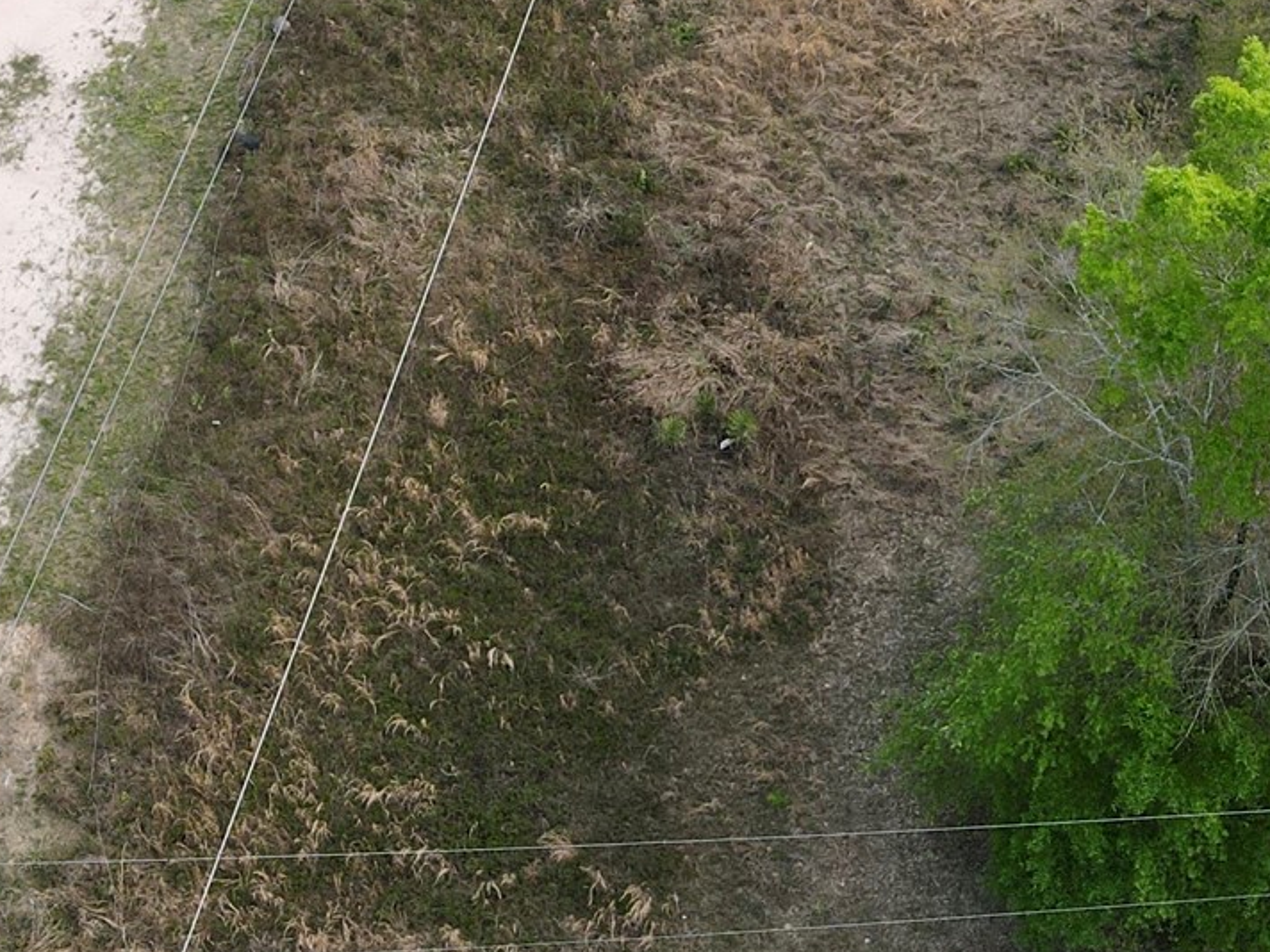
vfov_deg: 21.2
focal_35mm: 69
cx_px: 687
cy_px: 260
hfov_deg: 28.2
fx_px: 2531
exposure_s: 1/180
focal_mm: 4.5
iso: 100
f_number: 2.8
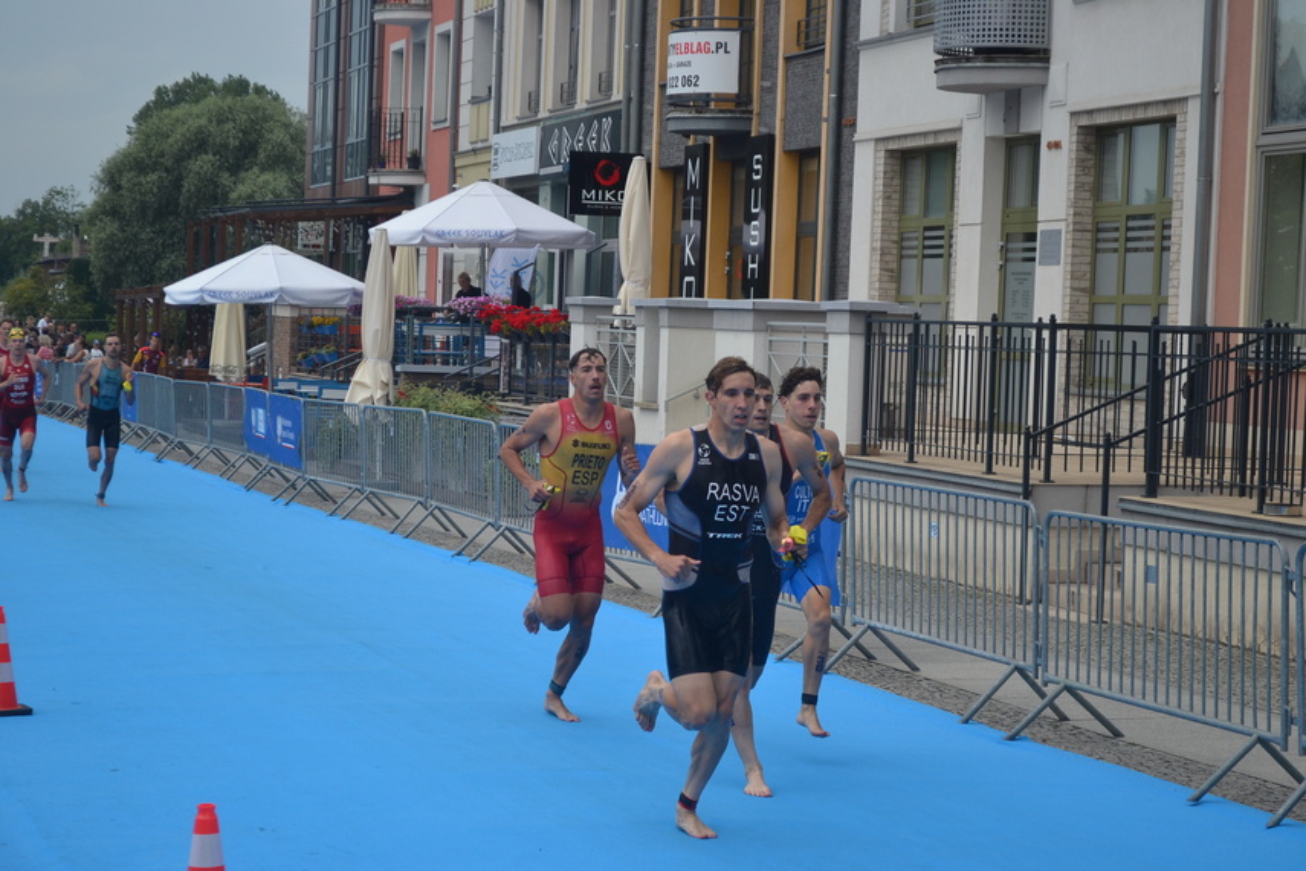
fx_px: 2993
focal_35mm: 82
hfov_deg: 24.6
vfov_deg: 16.6
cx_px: 653
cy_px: 436
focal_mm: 55
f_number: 5.6
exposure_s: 1/1250
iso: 400
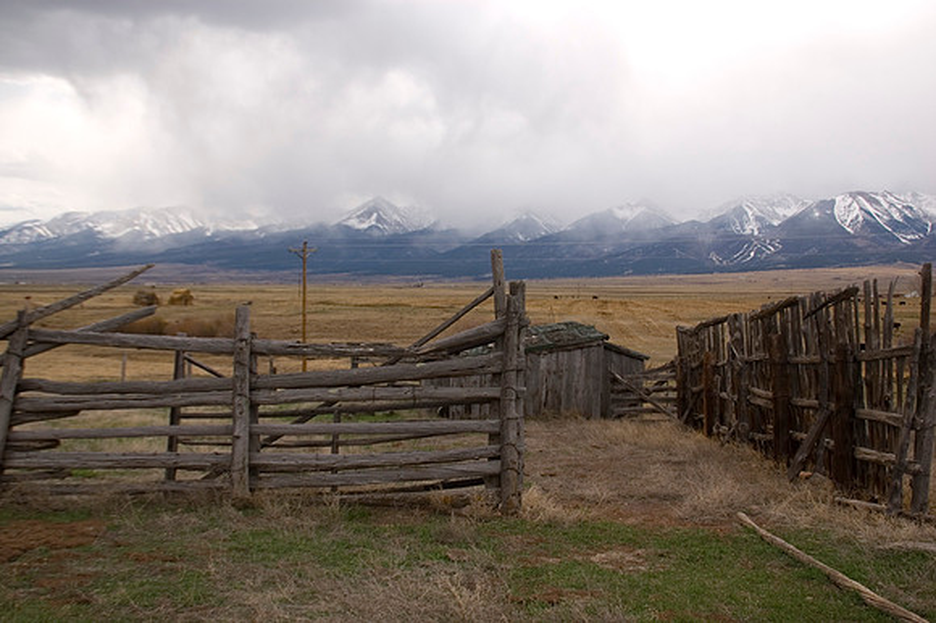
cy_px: 312
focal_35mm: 38
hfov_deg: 51.3
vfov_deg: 35.5
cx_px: 468
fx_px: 974
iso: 200
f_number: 4
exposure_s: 1/1250
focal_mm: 25
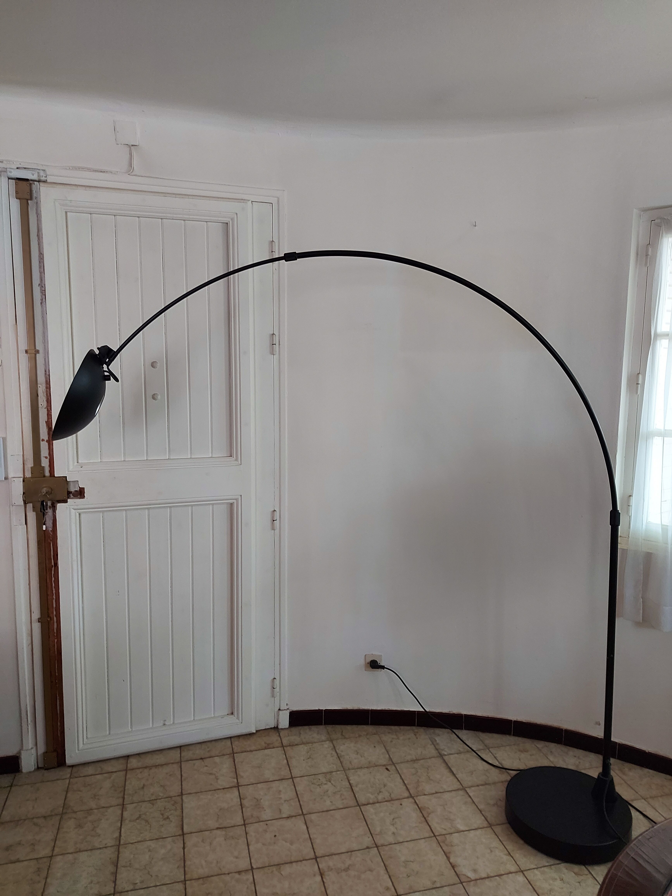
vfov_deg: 71.6
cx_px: 336
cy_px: 448
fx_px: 621
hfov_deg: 56.8
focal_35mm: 24
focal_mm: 5.23
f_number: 1.8
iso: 200
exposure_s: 1/30
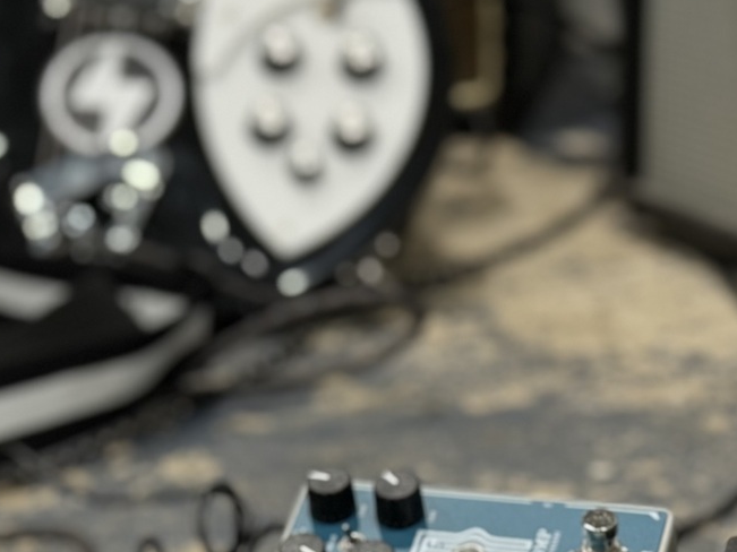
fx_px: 2512
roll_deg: +4.3
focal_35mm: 118
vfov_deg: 12.4
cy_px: 562
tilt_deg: -21.3
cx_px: 24
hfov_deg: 16.4
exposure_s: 1/60
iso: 125
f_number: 1.78
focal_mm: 6.86
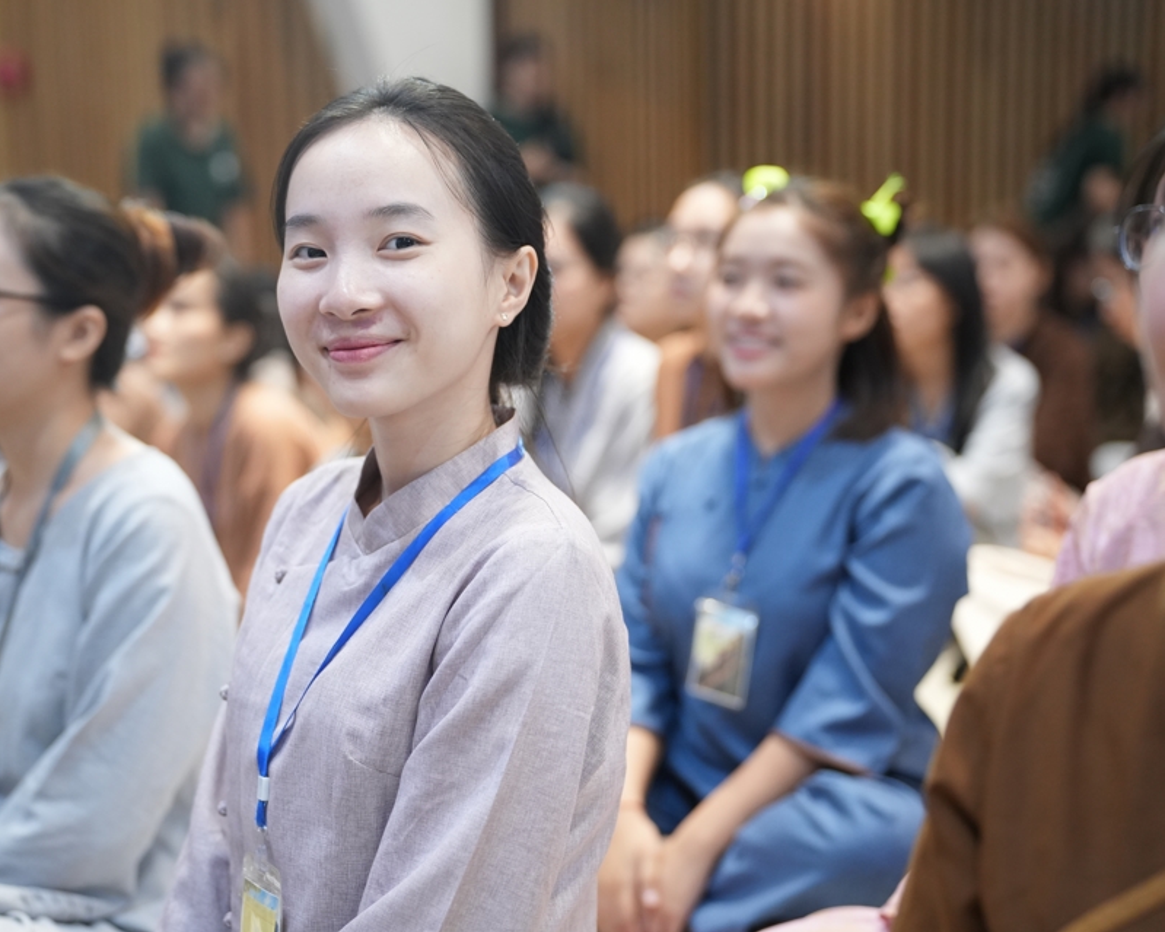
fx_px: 2448
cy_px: 459
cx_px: 470
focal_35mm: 71
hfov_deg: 26.7
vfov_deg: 21.6
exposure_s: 1/200
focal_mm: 62
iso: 2500
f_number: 2.5
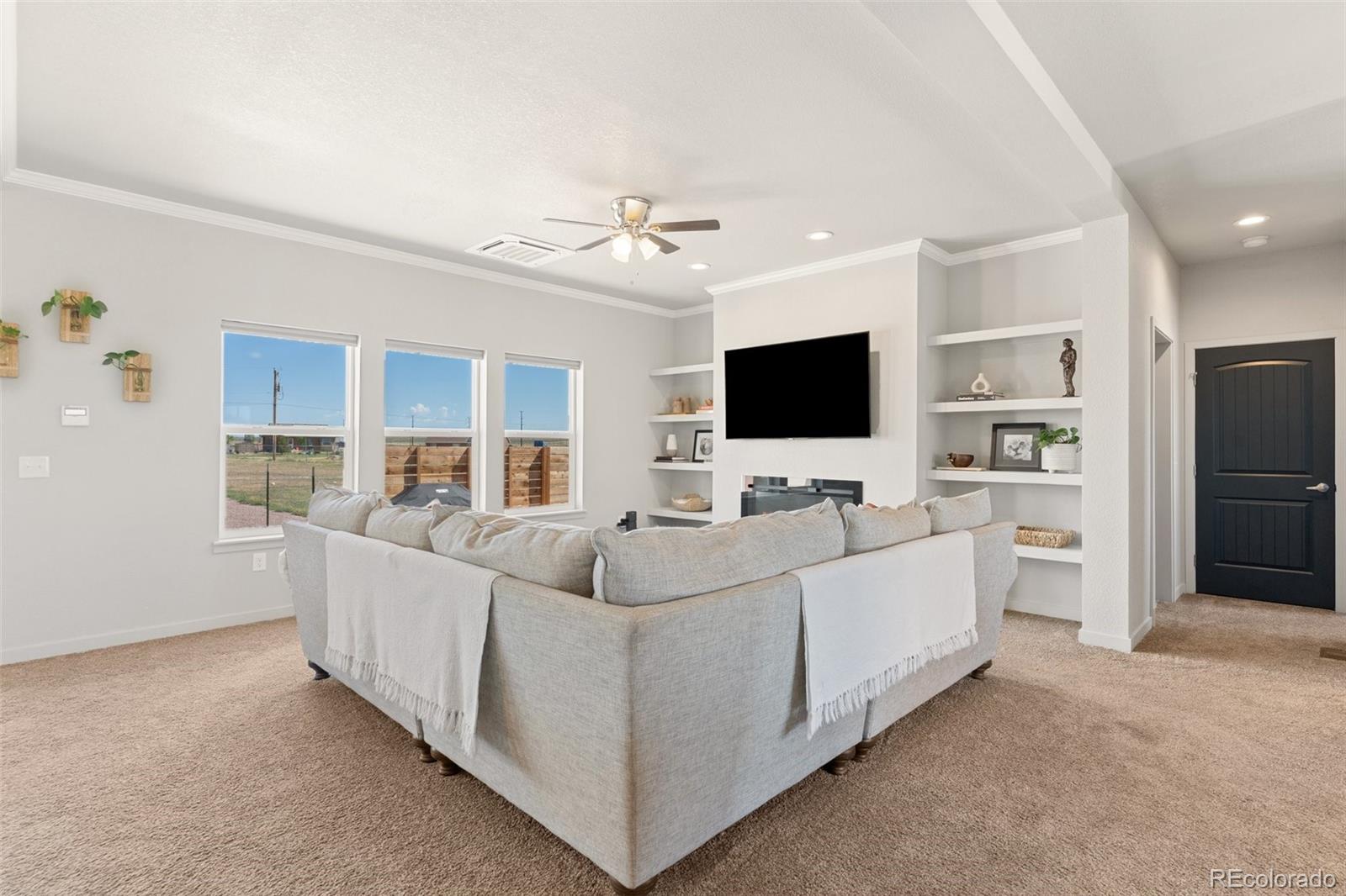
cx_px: 673
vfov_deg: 70.4
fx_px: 635
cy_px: 448
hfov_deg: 93.3
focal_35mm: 17
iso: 400
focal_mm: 17
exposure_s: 1/6
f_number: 8
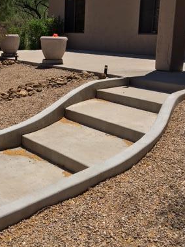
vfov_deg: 38.8
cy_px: 100
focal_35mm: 49
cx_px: 63
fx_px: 349
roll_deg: -2.2
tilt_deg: -8.8
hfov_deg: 29.5
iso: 25
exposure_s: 1/2564
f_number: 2.2
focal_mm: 4.15
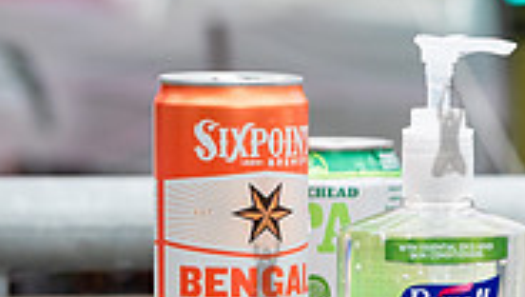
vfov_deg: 4.5
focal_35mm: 268
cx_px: 928
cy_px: 271
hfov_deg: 7.8
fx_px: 3735
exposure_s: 1/125
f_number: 5.6
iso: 500
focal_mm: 62
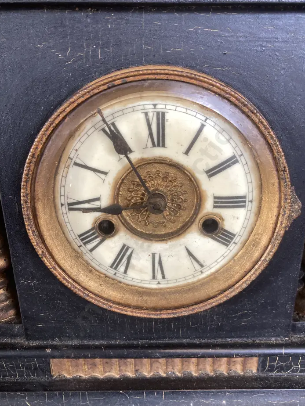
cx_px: 166
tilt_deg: -21.3
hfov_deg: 45.4
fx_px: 364
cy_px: 213
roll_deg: -0.5
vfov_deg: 58.3
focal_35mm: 31
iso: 80
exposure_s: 1/82
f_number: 1.8
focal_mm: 3.99
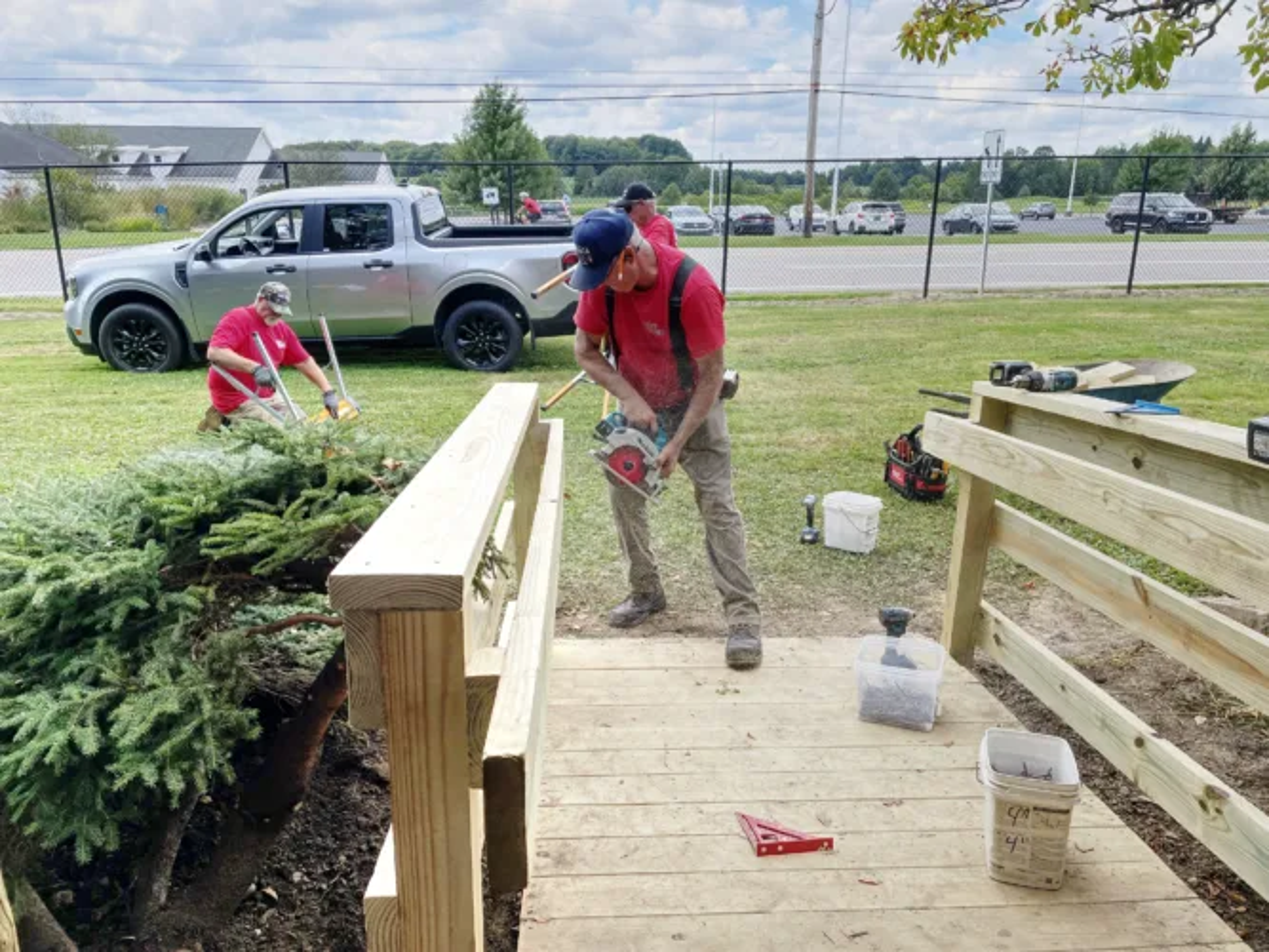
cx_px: 634
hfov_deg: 67.3
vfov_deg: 53.0
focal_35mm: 26
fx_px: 953
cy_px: 476
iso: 32
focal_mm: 4.2
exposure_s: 1/1171
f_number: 1.6
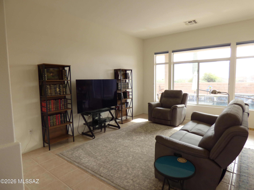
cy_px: 95
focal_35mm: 20
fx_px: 147
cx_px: 127
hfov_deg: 81.7
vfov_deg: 66.0
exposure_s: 1/80
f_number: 2.8
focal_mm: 3.58
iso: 100
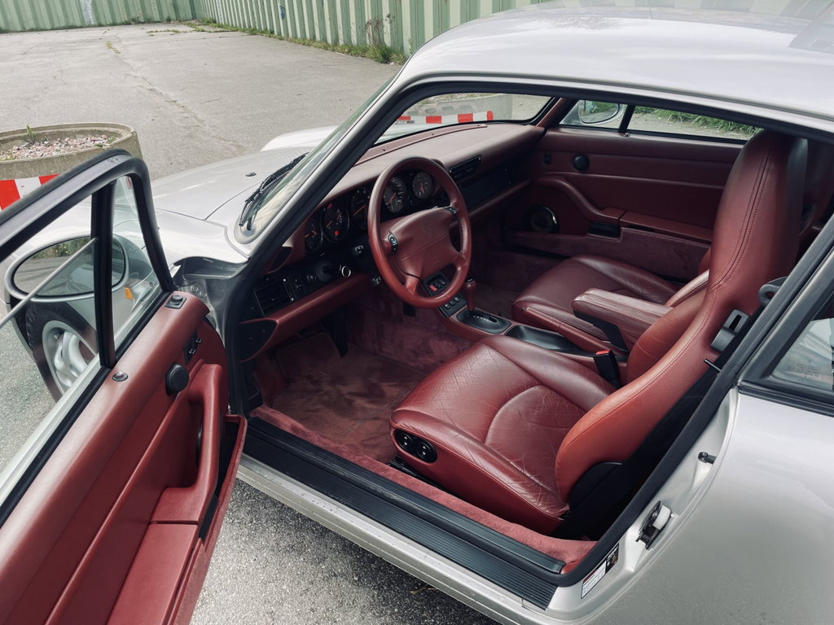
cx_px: 417
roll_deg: +3.5
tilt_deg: -26.7
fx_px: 626
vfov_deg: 53.1
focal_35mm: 26
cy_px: 312
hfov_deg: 67.3
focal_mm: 4.2
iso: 32
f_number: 1.6
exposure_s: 1/419
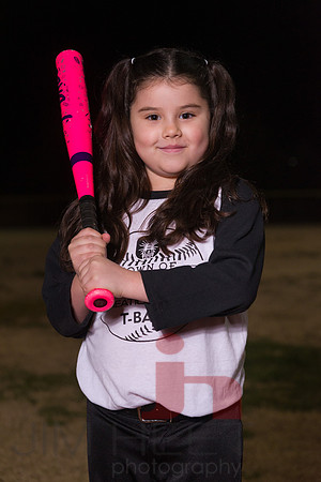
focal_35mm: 100
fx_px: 1337
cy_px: 241
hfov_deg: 13.7
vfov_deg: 20.4
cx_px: 160
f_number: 5.6
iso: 2000
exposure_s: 1/500
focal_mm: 100
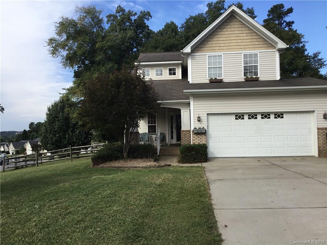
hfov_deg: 58.4
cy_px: 122
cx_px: 164
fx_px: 293
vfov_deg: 45.4
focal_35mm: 31
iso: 25
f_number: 2.4
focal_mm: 3.3
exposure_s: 1/532
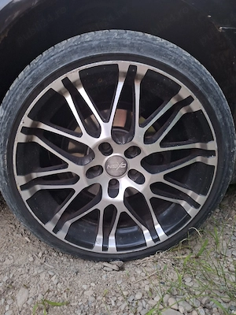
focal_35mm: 23
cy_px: 158
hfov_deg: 58.9
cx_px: 118
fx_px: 209
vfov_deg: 73.9
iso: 640
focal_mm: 5.54
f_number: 1.8
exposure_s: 1/20
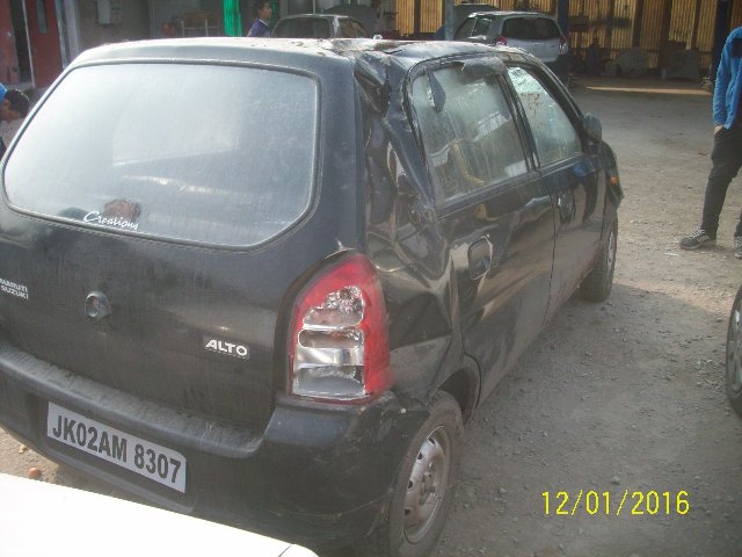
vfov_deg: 38.7
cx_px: 371
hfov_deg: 50.1
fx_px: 793
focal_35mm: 37
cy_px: 278
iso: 80
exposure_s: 1/329
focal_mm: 6.2
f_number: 2.8
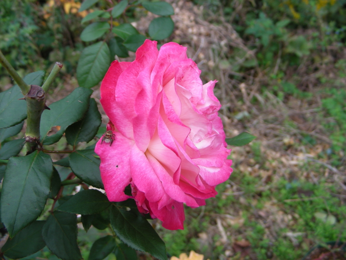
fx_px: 380
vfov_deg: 37.7
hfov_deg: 49.0
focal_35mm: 38
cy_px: 130
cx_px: 173
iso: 50
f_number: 3.5
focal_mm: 6.3
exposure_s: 1/85.8
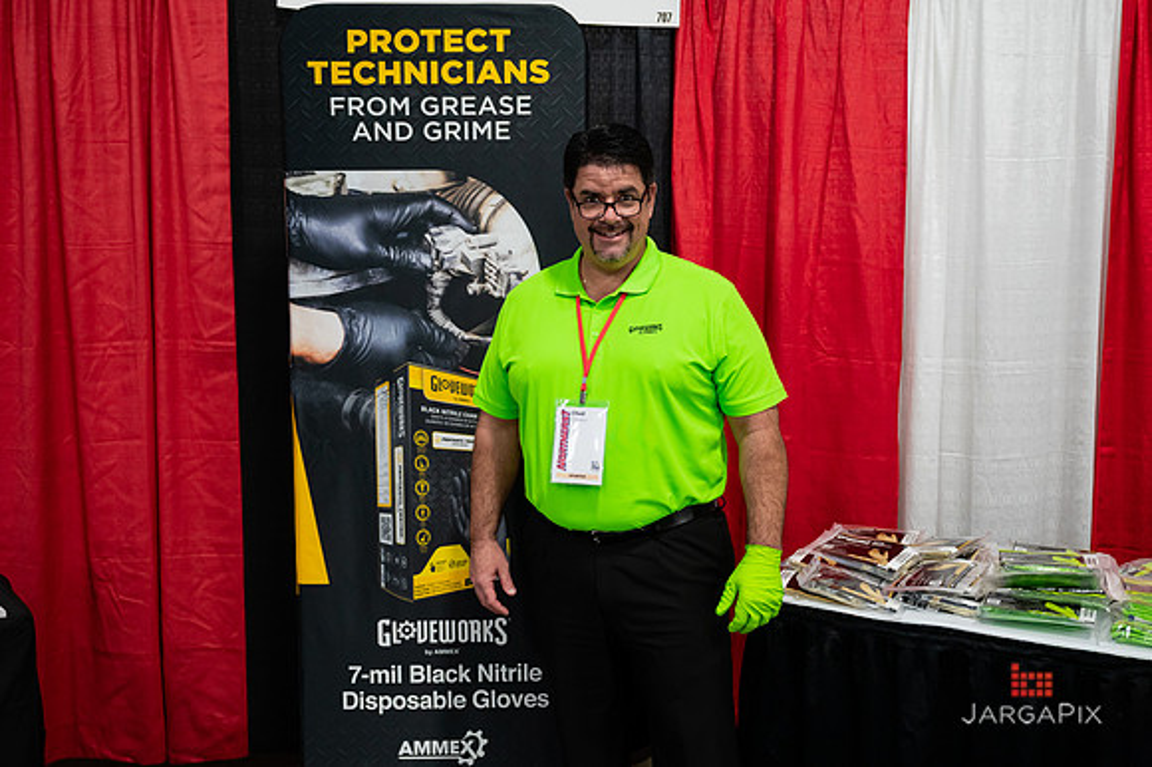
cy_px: 364
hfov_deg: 52.4
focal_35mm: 37
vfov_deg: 36.3
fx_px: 1171
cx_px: 576
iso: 2500
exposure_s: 1/250
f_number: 3.2
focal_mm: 34.5
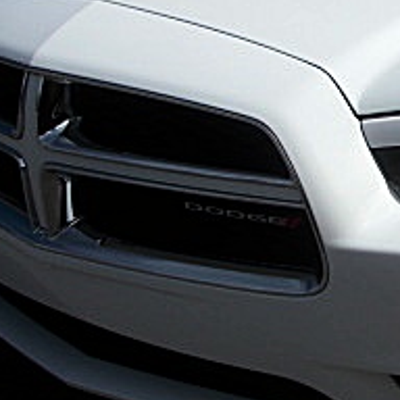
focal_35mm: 106
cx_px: 533
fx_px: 1386
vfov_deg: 16.4
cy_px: 156
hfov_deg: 15.6
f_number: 7.9
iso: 50
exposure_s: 1/250
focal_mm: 6.3
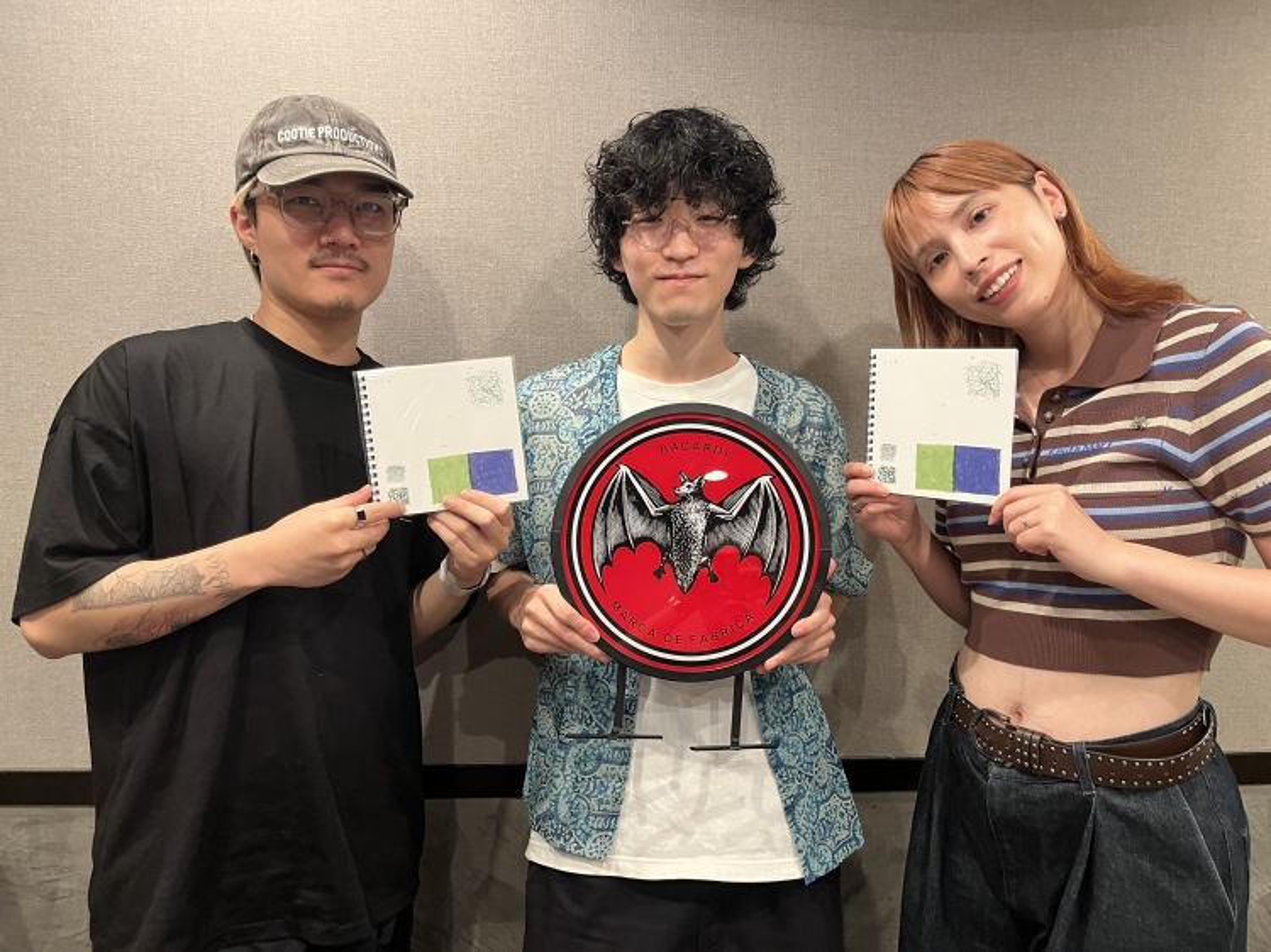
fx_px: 954
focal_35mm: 26
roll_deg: -0.8
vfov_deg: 53.0
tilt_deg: -8.9
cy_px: 476
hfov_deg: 67.3
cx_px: 636
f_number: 1.6
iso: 250
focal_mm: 5.1
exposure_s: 1/50
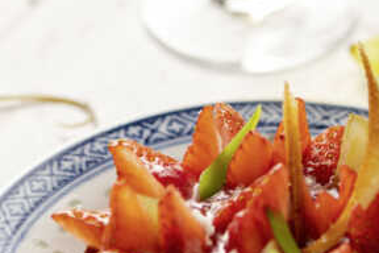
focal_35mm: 364
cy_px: -9
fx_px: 3832
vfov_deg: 3.8
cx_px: 416
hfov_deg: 5.6
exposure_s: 1/200
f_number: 4
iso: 200
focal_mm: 105
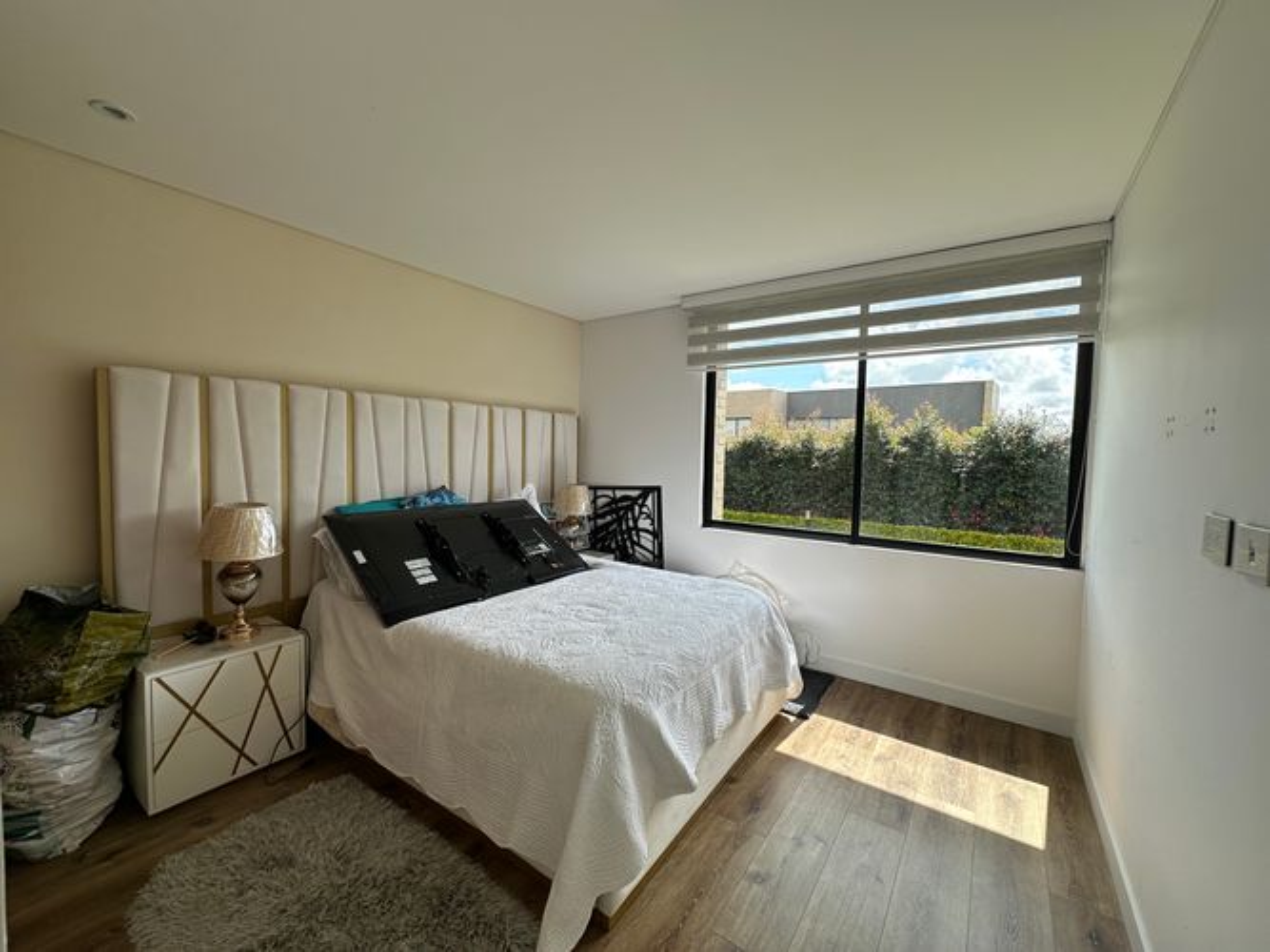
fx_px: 514
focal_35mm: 14
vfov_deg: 85.7
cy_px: 476
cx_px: 635
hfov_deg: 102.1
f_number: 2.2
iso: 40
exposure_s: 1/477
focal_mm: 2.22
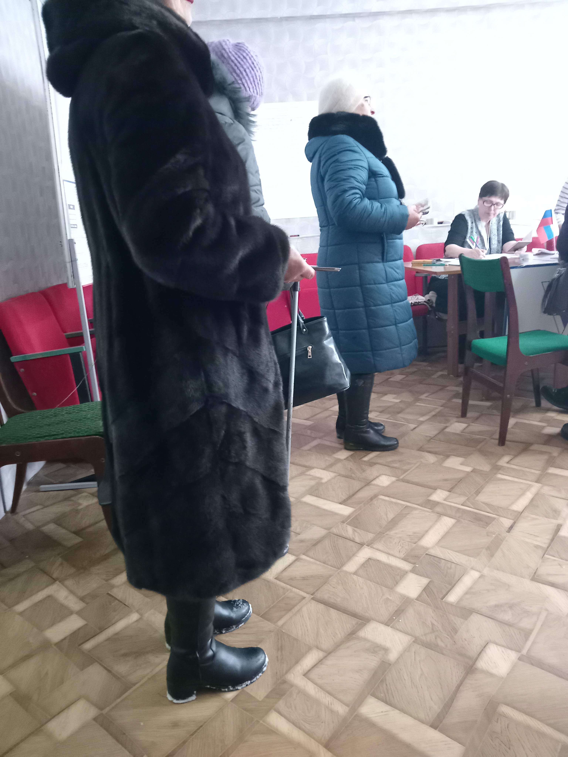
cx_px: 284
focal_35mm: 25
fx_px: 547
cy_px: 378
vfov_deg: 69.4
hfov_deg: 54.9
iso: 2554
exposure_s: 1/14.3
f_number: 1.8
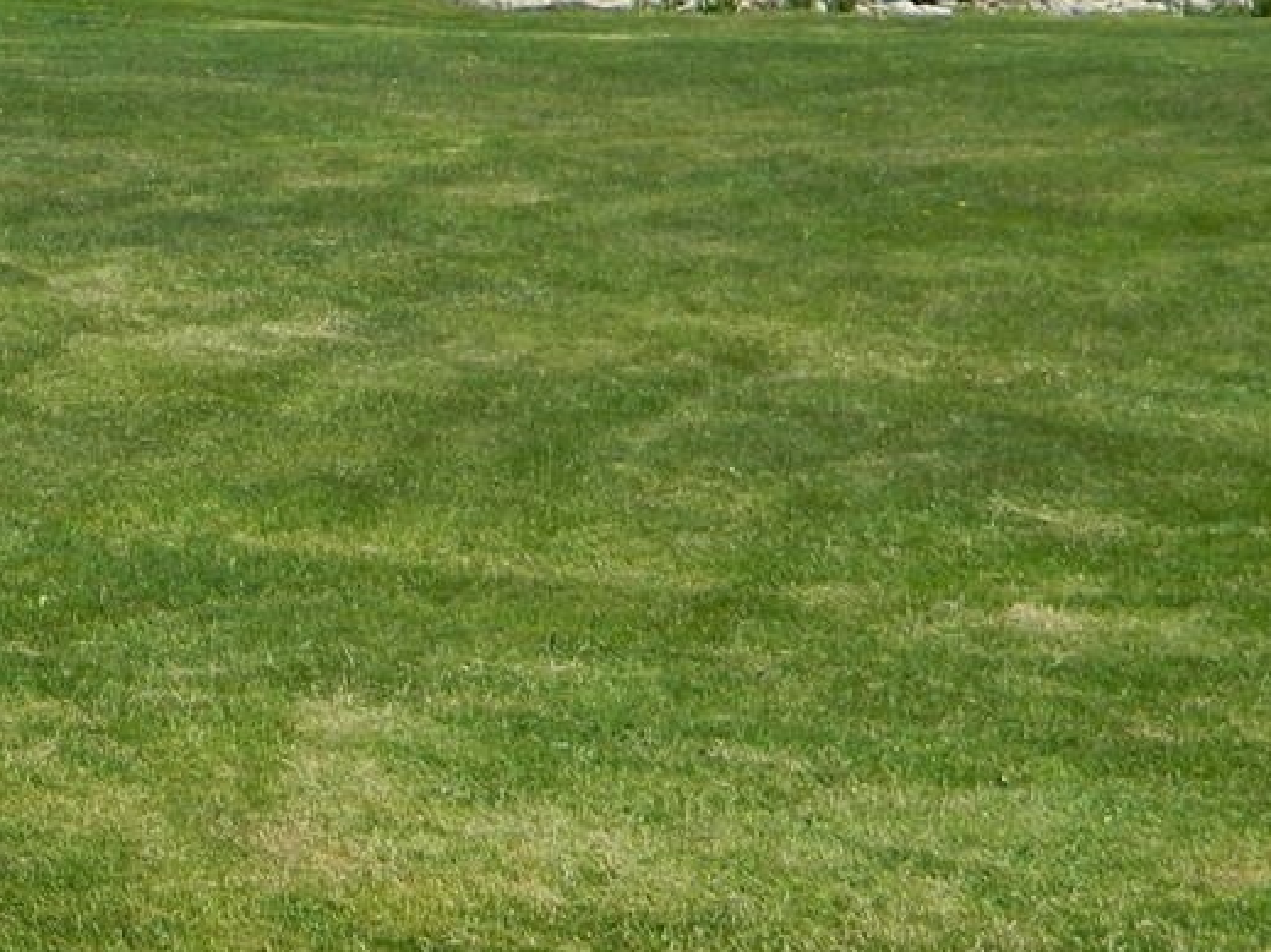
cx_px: -289
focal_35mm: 108
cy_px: 135
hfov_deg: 17.3
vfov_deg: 13.6
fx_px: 3965
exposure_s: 1/160
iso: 80
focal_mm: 6.2
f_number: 9.4
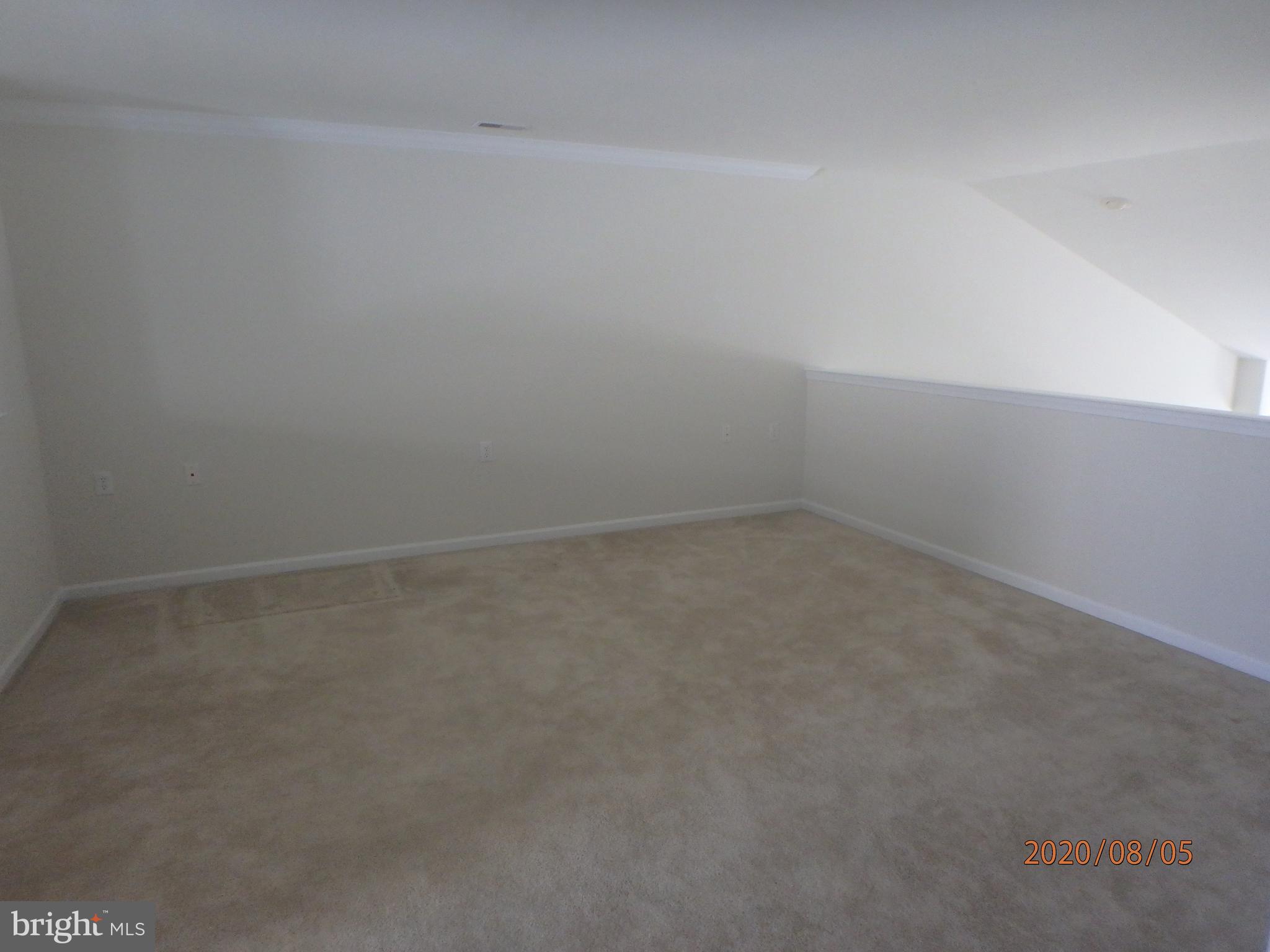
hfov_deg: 79.0
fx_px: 770
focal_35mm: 21
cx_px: 635
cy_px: 476
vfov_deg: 63.4
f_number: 3.5
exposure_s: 1/30
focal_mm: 3.7
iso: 400
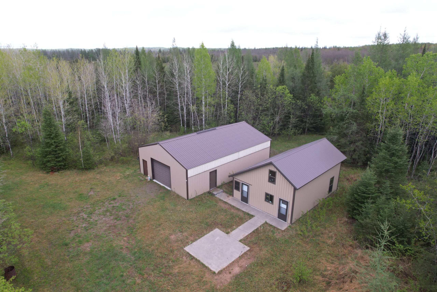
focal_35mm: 22
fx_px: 267
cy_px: 146
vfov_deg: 57.2
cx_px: 218
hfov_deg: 78.6
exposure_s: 1/15
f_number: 2.8
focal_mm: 8.38
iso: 200
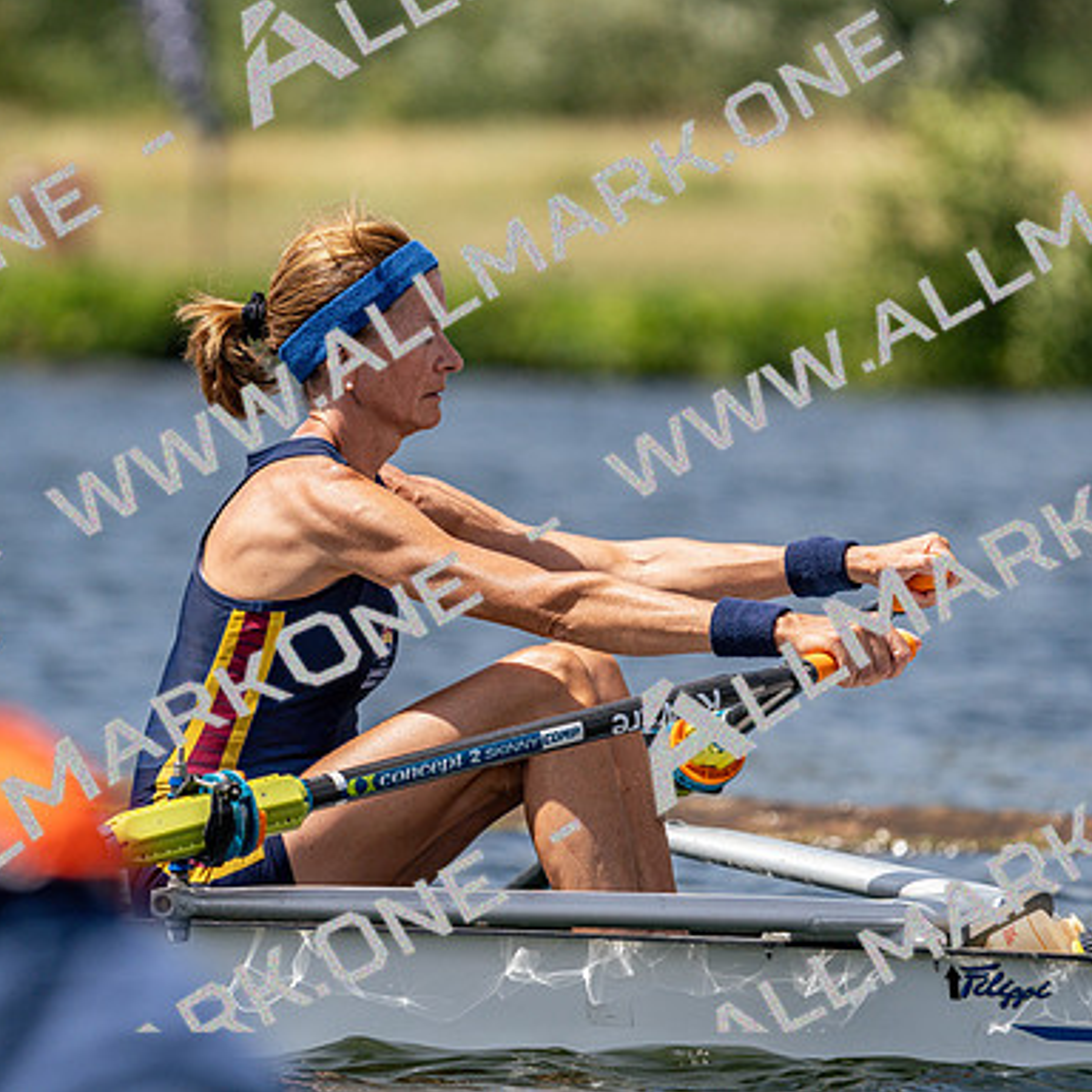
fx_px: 18309
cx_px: 398
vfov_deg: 3.4
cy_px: 545
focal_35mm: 513
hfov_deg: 3.4
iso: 250
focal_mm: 400
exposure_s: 1/2000
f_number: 6.3
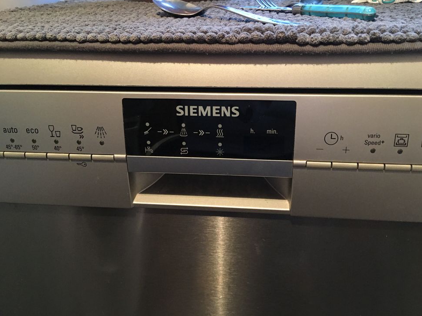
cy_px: 154
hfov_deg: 60.0
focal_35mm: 30
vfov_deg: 46.8
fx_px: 366
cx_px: 217
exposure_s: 1/4
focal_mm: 4.15
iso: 100
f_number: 2.2
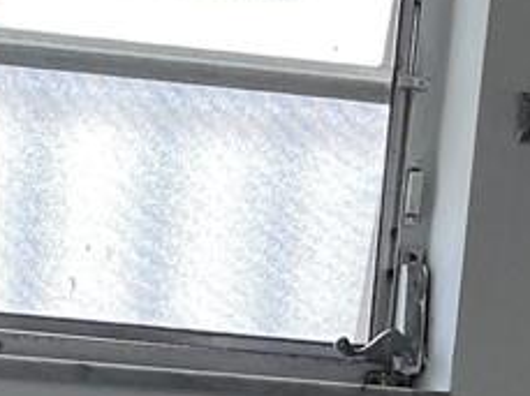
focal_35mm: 175
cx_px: 42
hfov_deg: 11.2
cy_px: 1040
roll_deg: -4.4
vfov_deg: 7.7
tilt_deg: -11.8
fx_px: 2675
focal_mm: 5.1
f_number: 1.6
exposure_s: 1/120
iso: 50
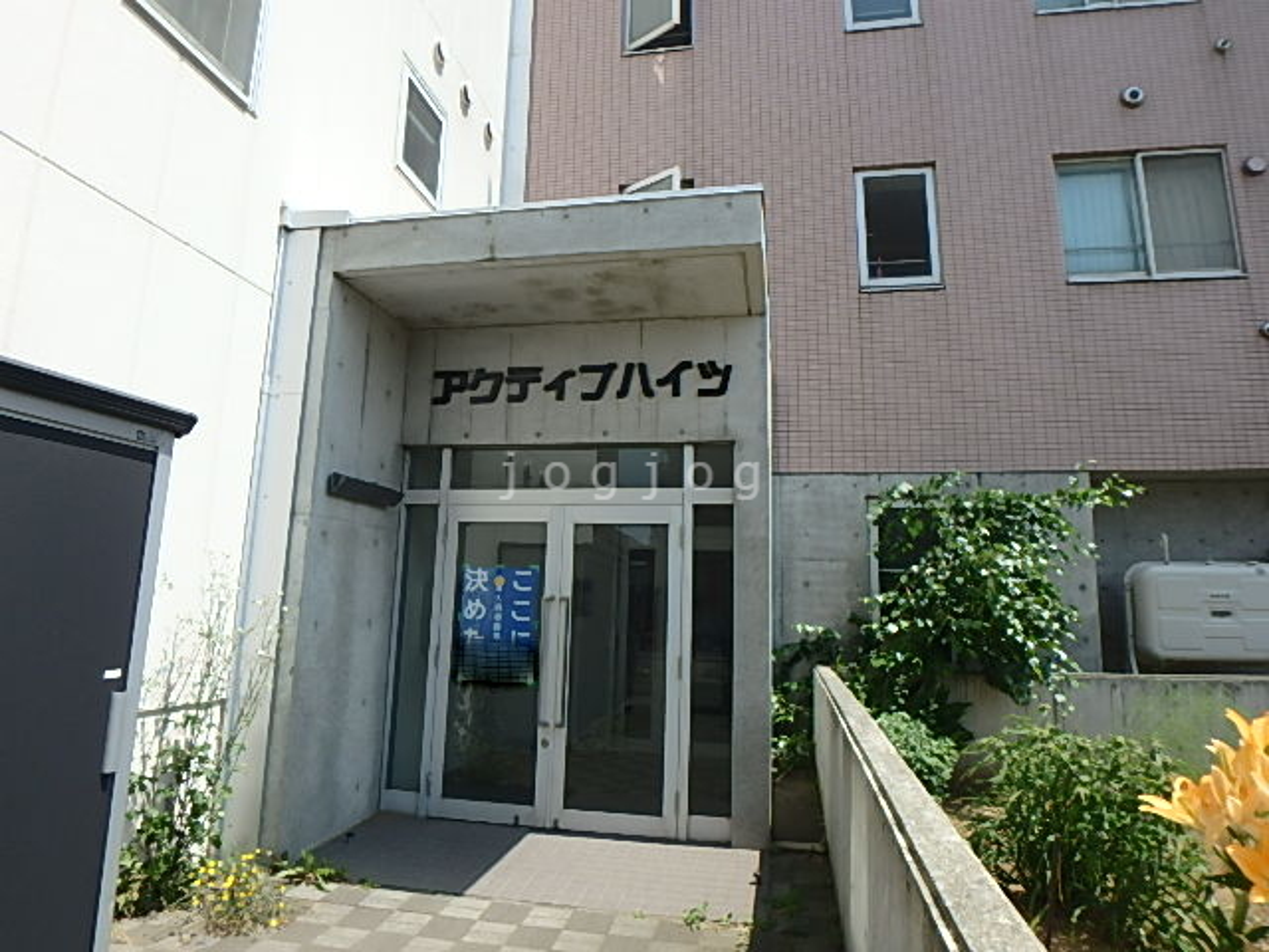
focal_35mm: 21
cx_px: 634
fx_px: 770
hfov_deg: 79.0
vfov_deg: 63.4
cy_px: 476
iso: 125
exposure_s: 1/800
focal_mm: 3.7
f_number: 3.5
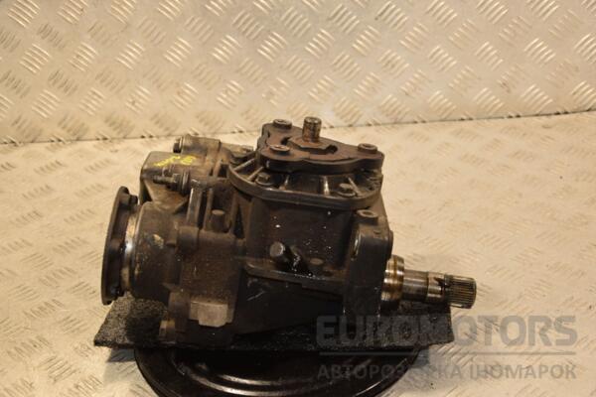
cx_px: 298
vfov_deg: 21.6
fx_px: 1043
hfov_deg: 31.9
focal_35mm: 63
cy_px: 198
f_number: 4.8
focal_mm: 42
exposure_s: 1/160
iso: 800
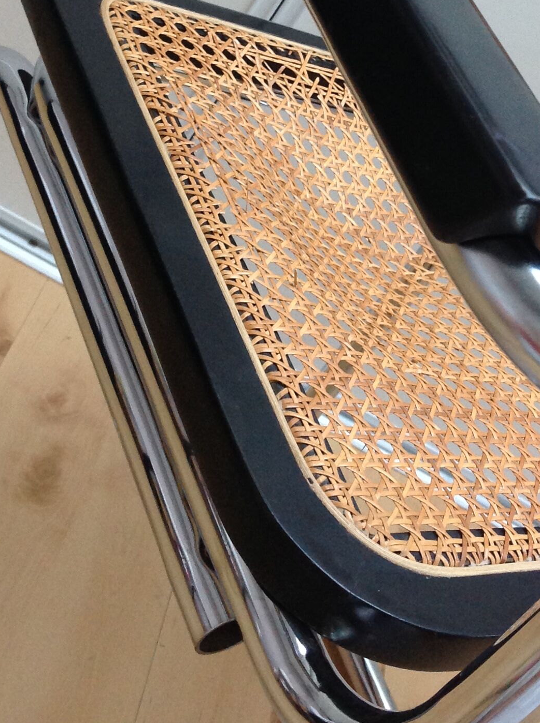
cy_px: 143
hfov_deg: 22.2
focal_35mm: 65
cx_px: 429
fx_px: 1356
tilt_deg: -24.1
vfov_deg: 29.2
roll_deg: -36.8
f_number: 2.4
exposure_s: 1/15
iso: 160
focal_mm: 4.28
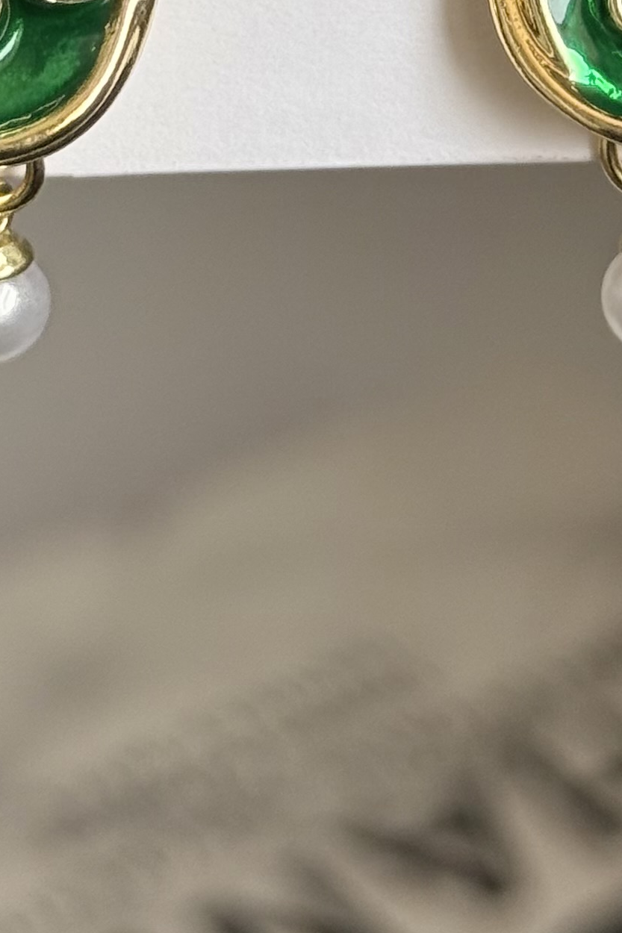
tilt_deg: -25.1
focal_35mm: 161
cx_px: 331
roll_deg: +1.6
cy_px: -270
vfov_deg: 12.4
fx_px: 4173
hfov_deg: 8.5
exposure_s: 1/177
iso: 50
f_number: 1.78
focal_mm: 6.76
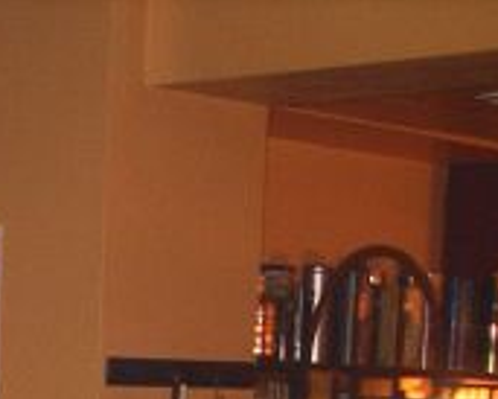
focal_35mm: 135
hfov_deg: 13.6
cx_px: -178
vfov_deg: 10.8
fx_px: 1991
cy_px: 696
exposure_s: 1/40
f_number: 2.8
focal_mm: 7.8
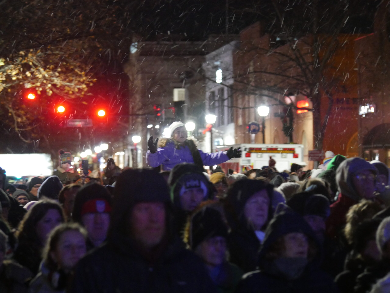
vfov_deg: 7.4
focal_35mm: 200
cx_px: 195
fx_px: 2254
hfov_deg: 9.9
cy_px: 146
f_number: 4
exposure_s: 1/20
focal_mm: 100
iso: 3200
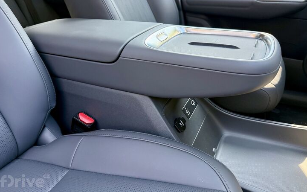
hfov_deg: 70.4
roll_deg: +4.1
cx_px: 153
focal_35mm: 26
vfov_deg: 47.3
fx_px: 218
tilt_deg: -26.4
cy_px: 75
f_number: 1.78
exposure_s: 1/167
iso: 200
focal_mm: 6.76
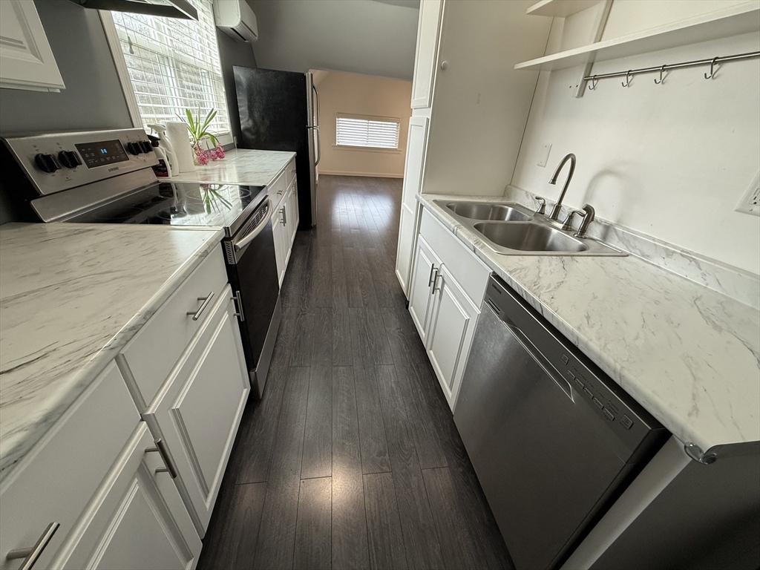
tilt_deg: -29.1
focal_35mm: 14
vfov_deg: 85.7
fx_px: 307
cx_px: 380
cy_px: 285
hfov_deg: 102.1
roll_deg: -3.6
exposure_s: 1/120
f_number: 2.2
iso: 320
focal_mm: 2.22
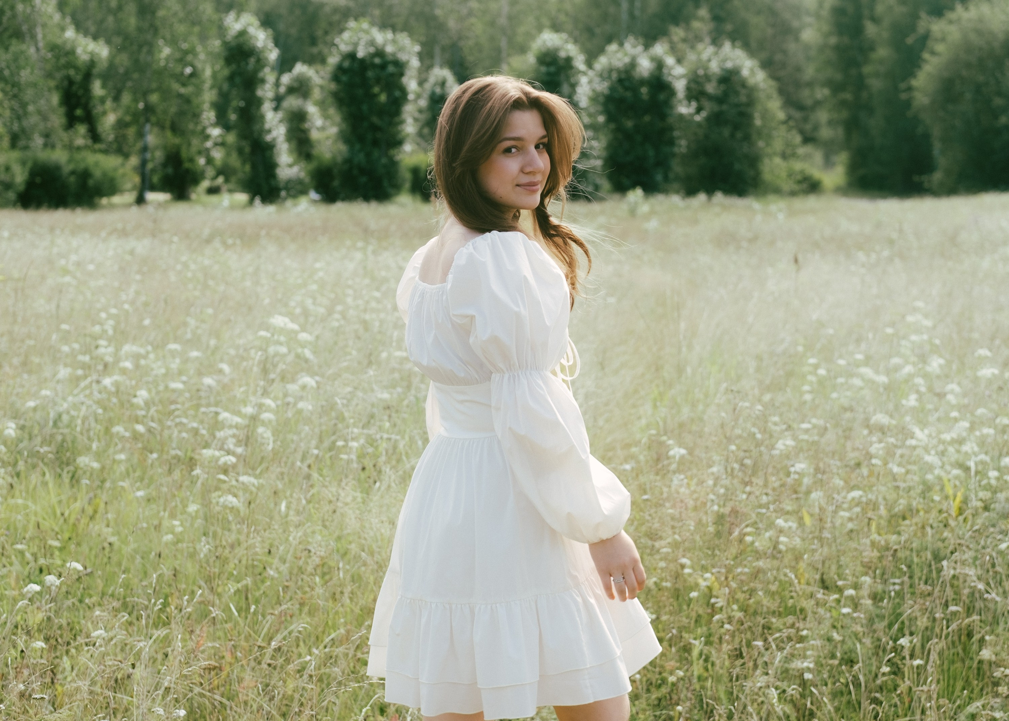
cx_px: 526
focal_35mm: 79
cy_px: 313
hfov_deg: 25.1
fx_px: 2269
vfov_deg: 18.0
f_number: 2.8
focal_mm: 35
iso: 160
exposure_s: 1/640
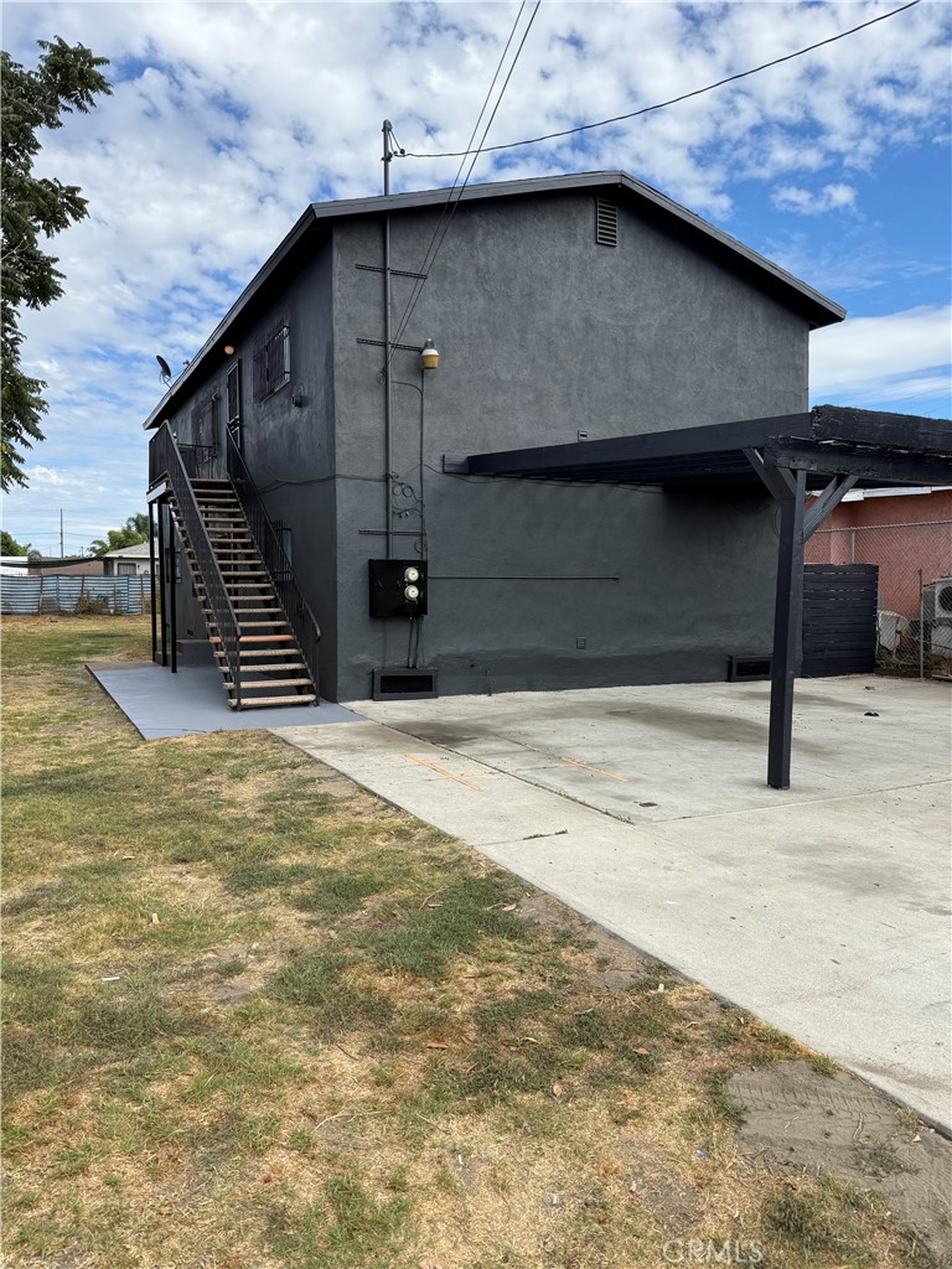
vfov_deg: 71.6
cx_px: 476
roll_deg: +0.2
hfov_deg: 56.8
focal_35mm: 24
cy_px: 634
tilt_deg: -3.0
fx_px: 880
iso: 80
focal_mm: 6.76
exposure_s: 1/2907
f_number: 1.78
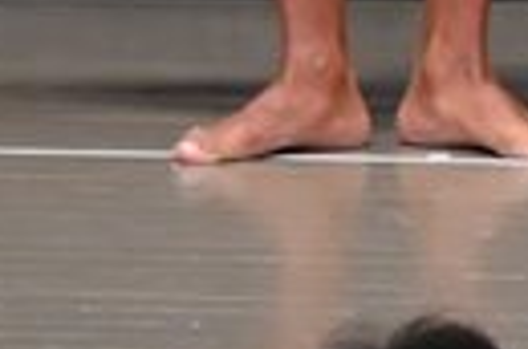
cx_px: 961
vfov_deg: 1.1
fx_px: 18947
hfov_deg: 1.6
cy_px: -653
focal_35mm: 1295
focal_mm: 145
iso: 5000
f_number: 5.6
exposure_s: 1/400
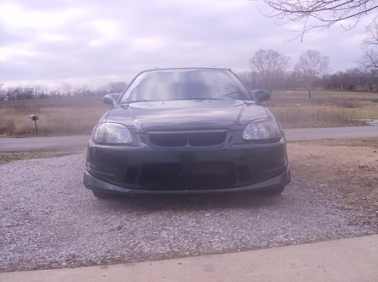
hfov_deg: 51.5
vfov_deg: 39.5
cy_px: 141
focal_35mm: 36
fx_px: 392
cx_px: 189
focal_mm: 6
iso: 100
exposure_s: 1/231
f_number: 4.7
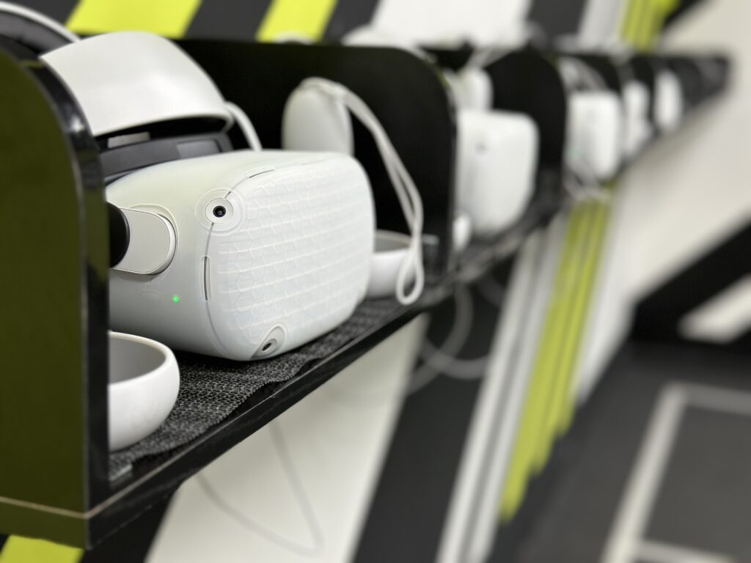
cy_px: 282
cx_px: 376
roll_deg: -2.3
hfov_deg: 39.7
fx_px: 1041
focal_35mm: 48
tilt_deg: -14.0
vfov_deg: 30.3
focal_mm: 6.86
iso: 125
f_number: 1.78
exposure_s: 1/100
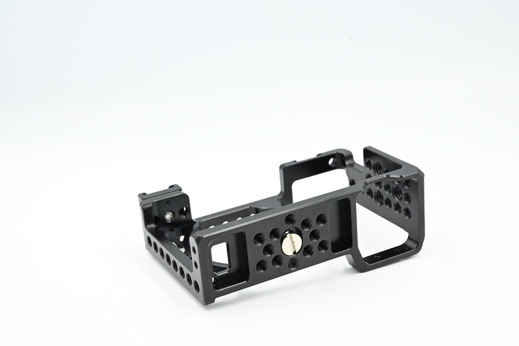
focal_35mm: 60
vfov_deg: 22.6
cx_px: 260
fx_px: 865
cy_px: 173
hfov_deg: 33.4
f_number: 11
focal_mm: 60
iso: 200
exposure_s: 1/30
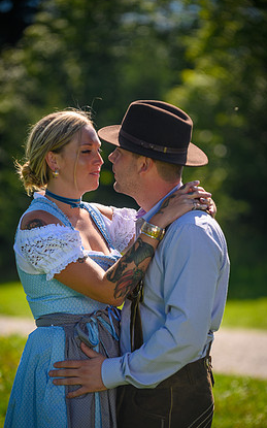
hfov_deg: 8.8
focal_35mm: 149
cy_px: 225
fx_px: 1737
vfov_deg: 14.0
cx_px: 138
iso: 100
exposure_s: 1/640
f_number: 3.5
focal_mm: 135
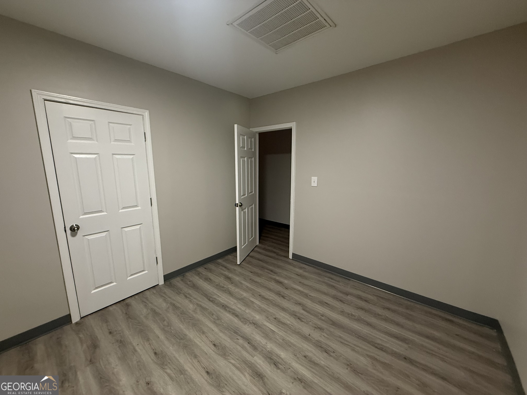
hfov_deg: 102.1
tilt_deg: -9.4
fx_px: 213
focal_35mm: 14
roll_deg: +0.4
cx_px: 264
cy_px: 198
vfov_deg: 85.7
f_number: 2.2
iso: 320
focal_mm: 2.22
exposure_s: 1/60
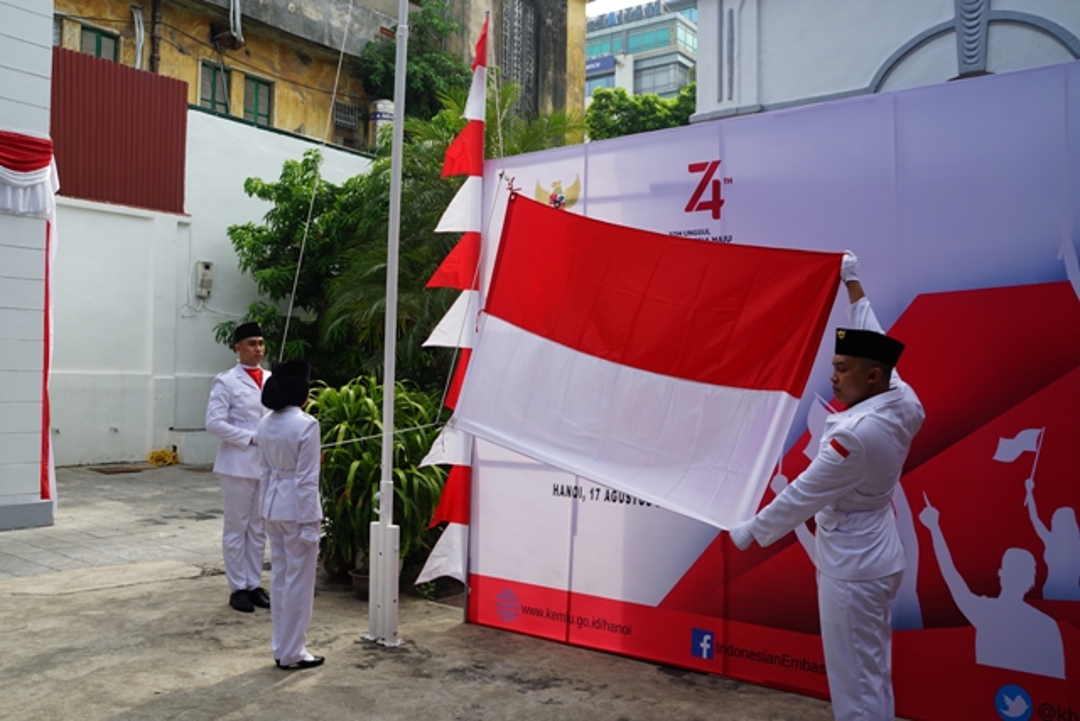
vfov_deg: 43.6
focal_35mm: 30
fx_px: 900
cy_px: 360
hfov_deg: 61.9
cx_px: 540
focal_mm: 30
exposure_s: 1/100
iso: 100
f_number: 9
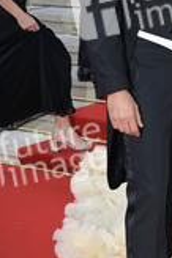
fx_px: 962
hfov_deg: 10.1
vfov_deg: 15.3
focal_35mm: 134
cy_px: 82
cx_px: 197
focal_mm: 55
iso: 800
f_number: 6.3
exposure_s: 1/250
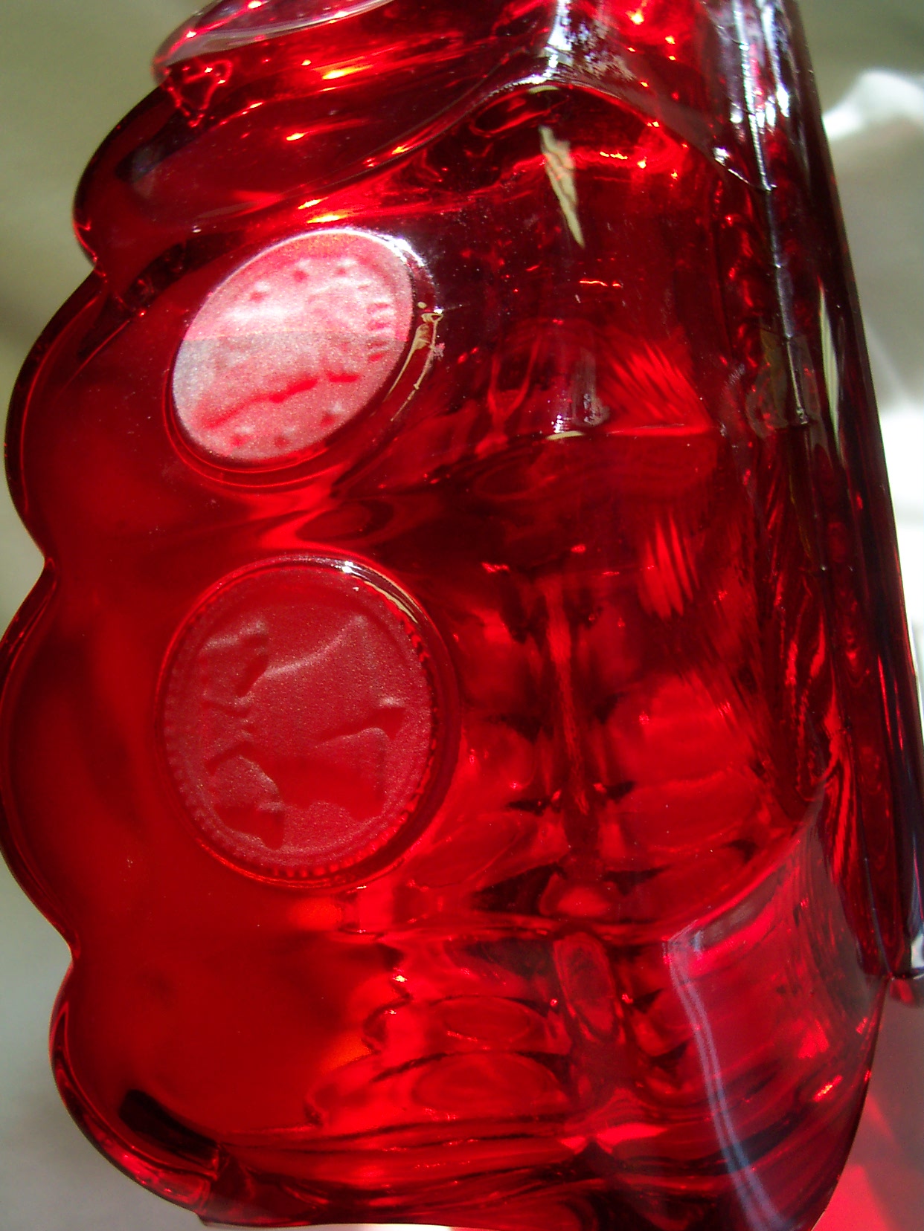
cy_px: 616
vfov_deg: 50.1
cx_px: 462
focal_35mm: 37
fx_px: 1317
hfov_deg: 38.7
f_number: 2.8
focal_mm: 5.6
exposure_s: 1/180
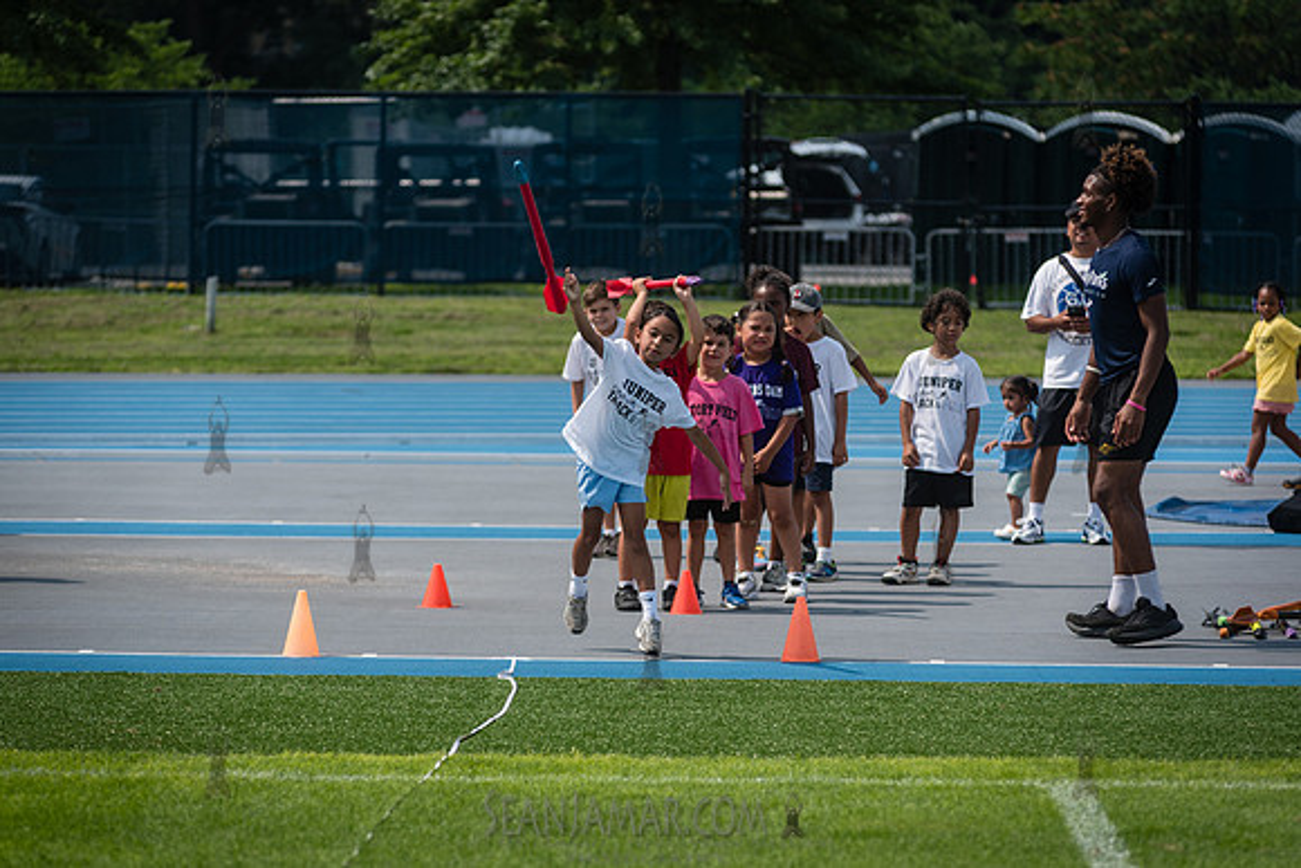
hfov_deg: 11.9
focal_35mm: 173
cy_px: 434
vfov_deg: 7.9
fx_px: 6248
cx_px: 650
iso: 160
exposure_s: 1/2000
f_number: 4
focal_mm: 170
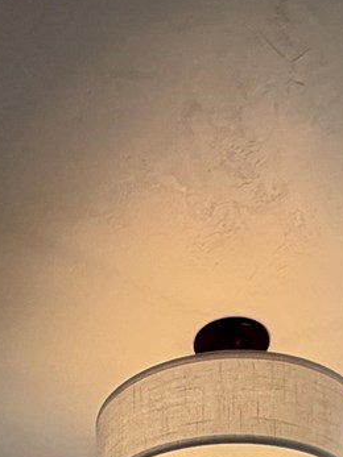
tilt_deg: -2.4
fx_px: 1229
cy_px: 1162
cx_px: 66
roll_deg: -1.2
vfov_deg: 13.6
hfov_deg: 15.8
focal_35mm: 93
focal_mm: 2.22
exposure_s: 1/204
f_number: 2.2
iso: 50
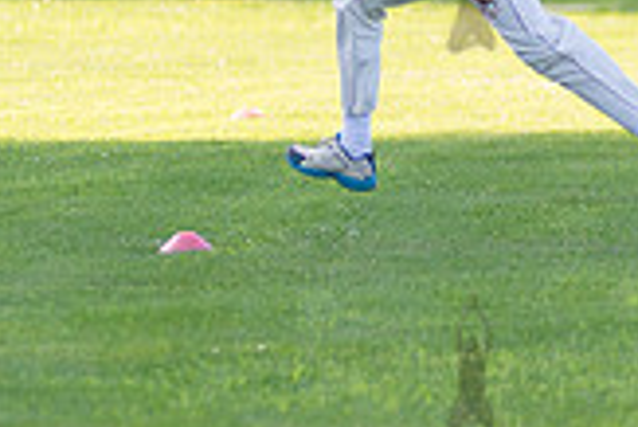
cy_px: -18
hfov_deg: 3.7
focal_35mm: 550
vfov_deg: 2.5
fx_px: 9756
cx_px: 470
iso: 400
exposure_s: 1/2500
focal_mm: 155
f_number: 2.8
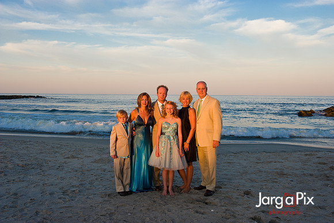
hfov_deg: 54.5
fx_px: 325
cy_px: 112
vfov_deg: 37.8
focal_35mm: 35
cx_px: 167
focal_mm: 35
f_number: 8
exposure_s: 1/160
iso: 200
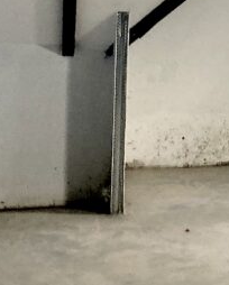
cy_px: -30
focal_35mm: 110
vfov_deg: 16.9
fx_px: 930
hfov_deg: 13.1
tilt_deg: -0.6
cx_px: 370
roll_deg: +0.0
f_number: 1.8
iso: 200
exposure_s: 1/60
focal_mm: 3.99
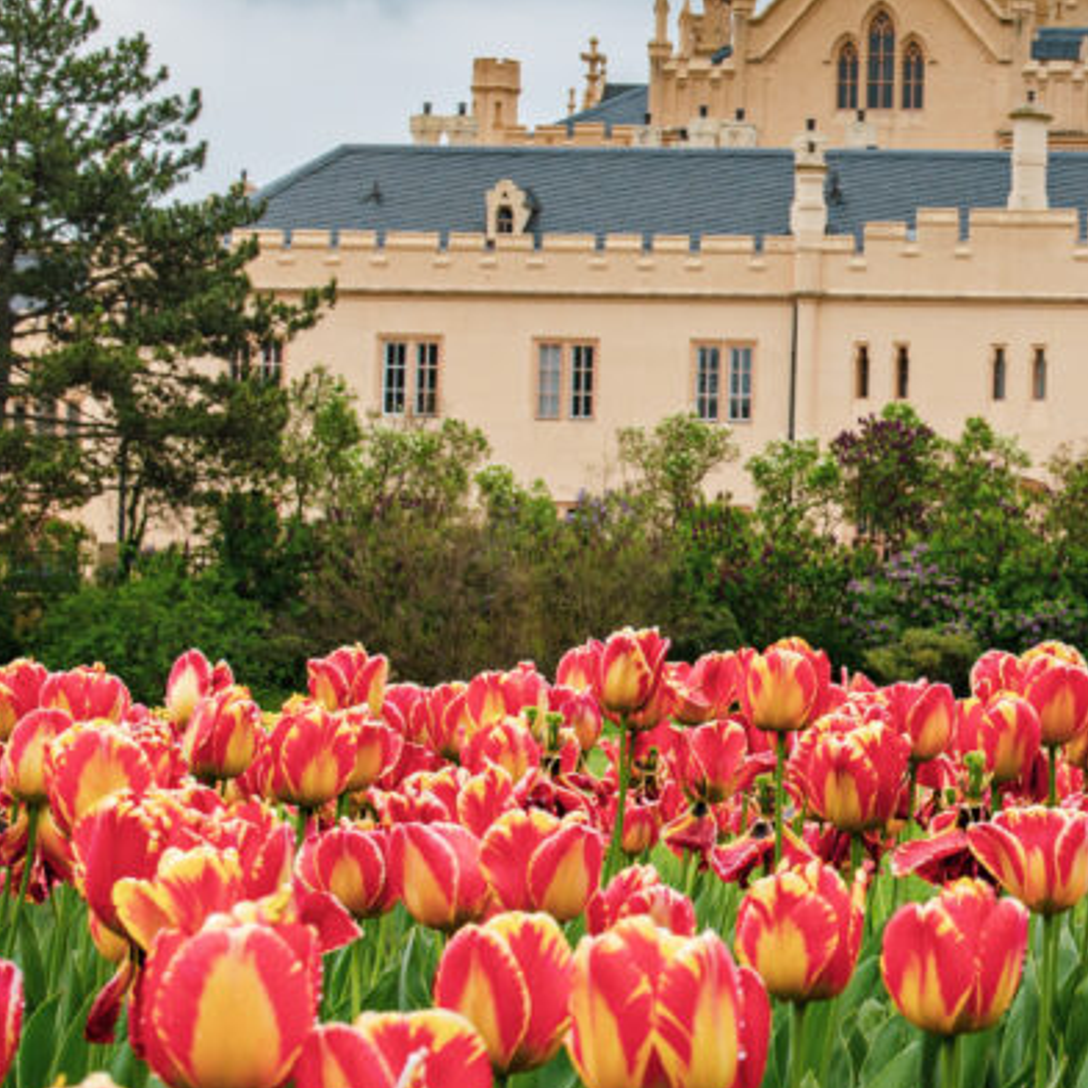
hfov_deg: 13.6
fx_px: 4481
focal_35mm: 126
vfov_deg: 13.8
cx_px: 1088
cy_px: 537
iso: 200
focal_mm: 38
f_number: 8
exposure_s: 1/200
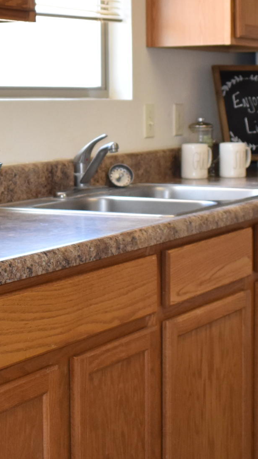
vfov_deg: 27.0
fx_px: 949
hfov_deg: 15.4
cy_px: 145
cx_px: 72
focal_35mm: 78
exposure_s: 1/125
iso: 900
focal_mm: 18
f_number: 3.5
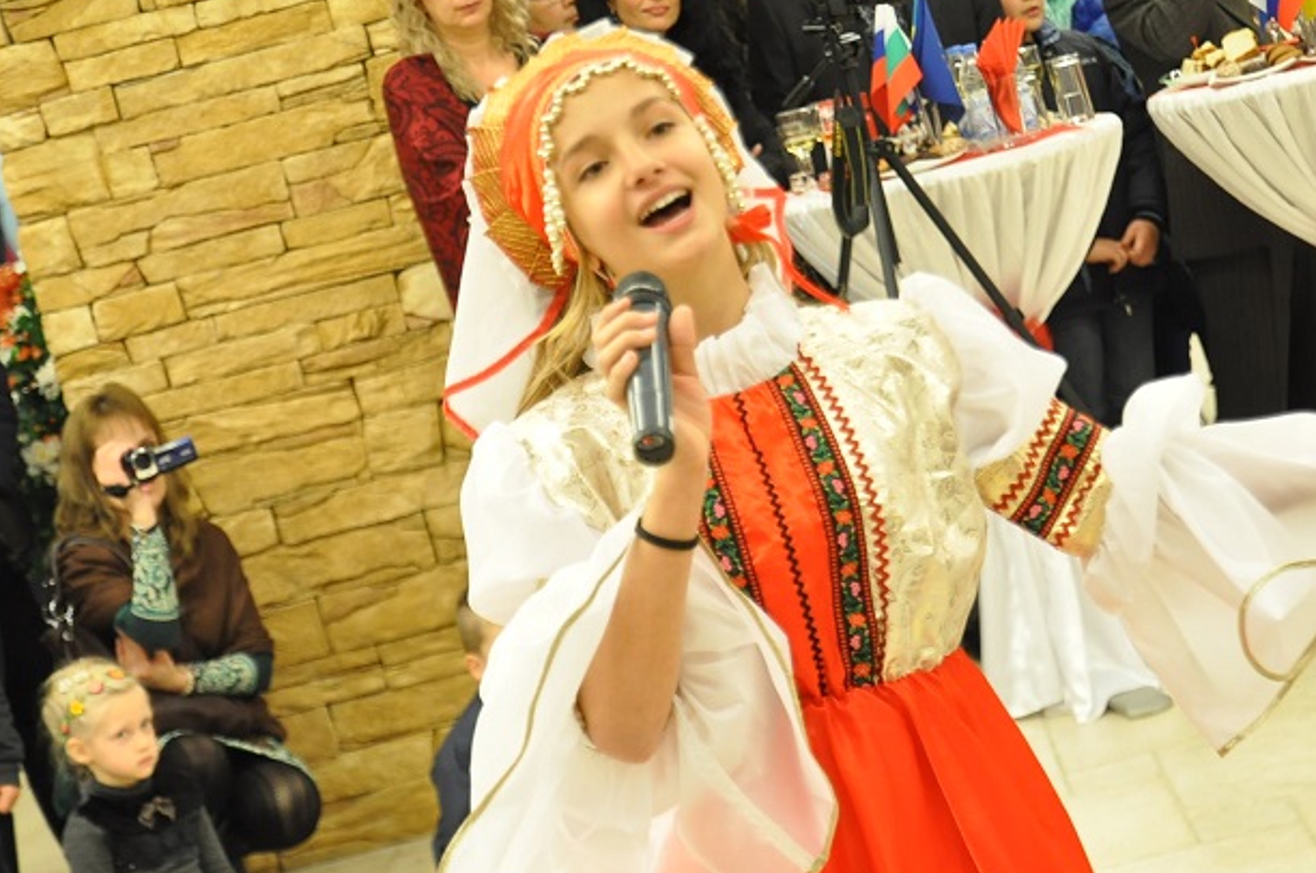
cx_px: 772
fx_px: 3577
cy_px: 474
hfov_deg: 20.8
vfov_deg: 13.9
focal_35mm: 98
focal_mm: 50
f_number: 2.8
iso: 1250
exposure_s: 1/160
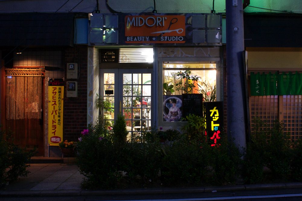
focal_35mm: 30
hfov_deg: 61.9
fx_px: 252
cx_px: 151
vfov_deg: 43.6
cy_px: 100
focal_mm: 20
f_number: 4
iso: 400
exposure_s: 1/10
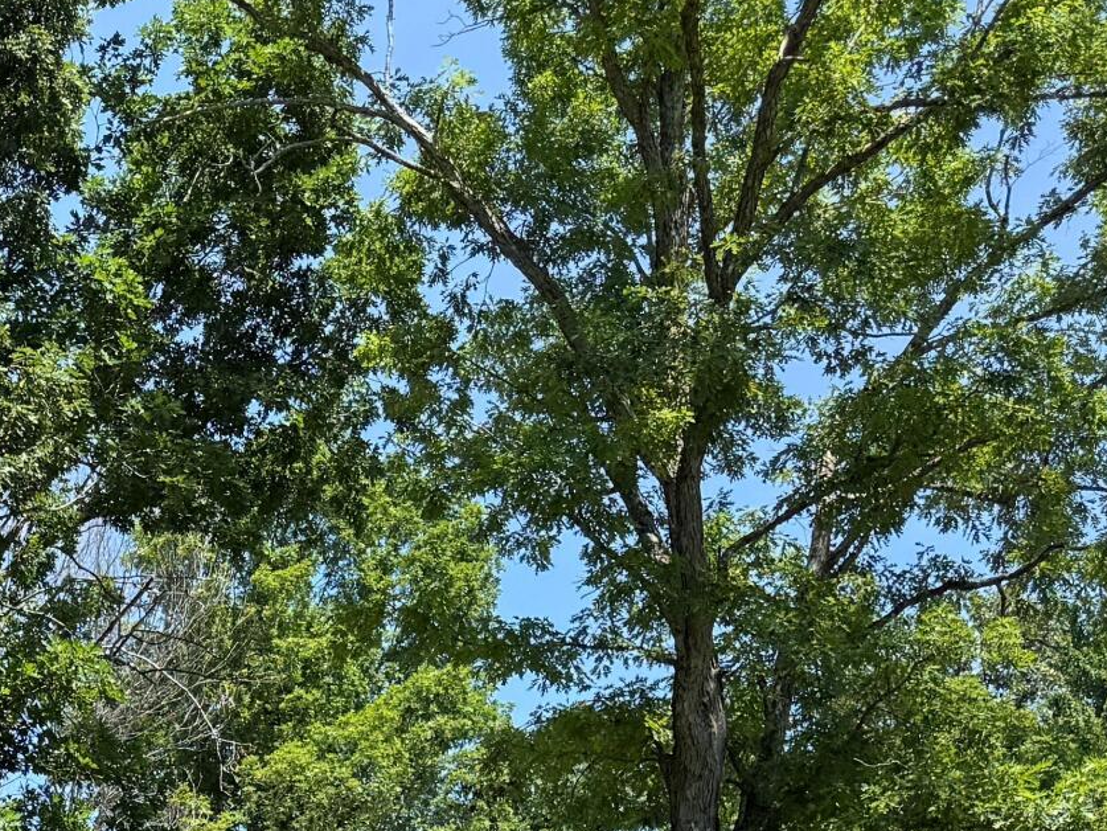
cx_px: -308
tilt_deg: +5.1
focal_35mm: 86
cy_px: 1374
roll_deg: -2.4
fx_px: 2751
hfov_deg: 20.8
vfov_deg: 15.4
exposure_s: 1/1553
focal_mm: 6.76
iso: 80
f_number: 1.78
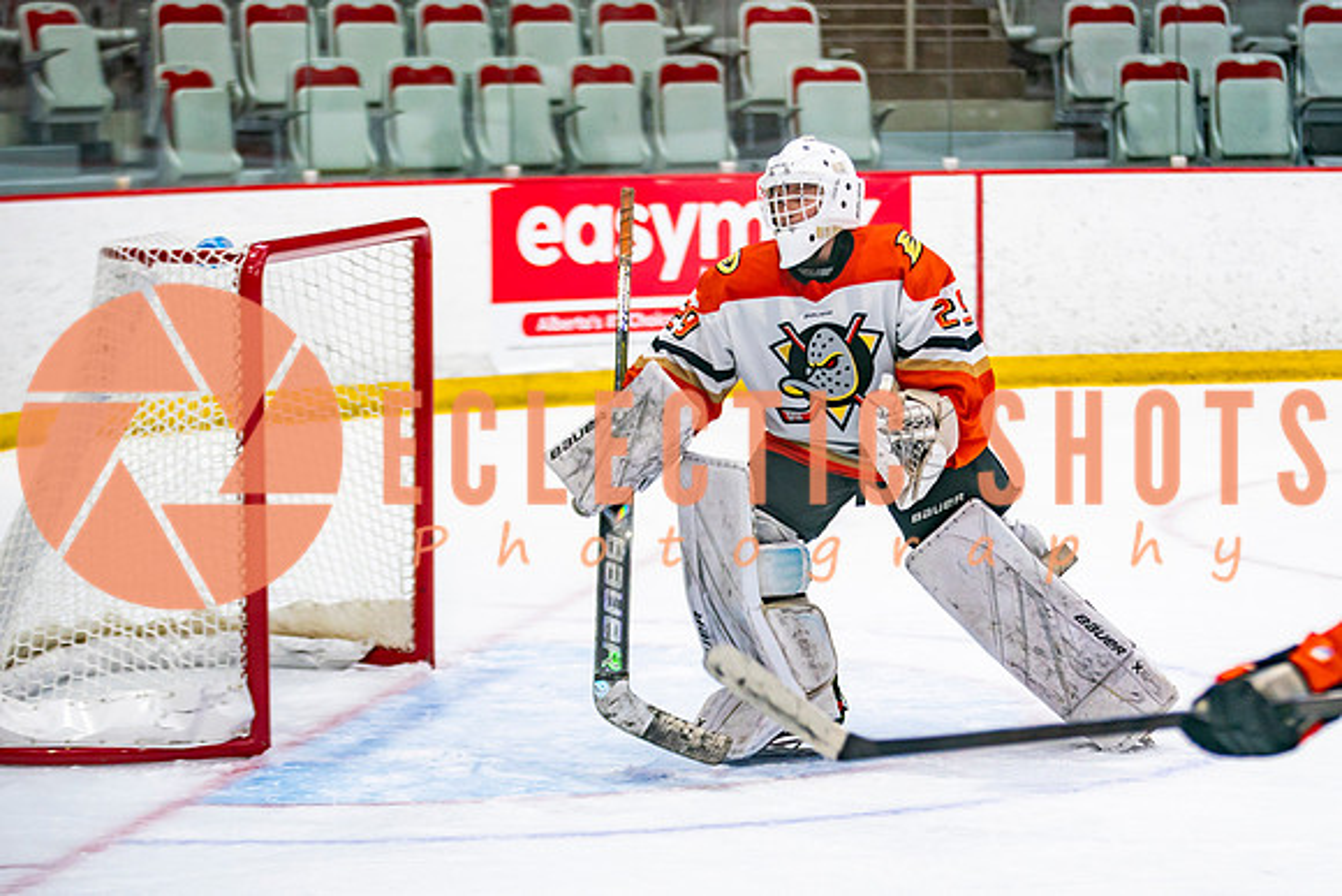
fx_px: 5809
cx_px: 990
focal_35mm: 156
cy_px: 514
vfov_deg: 8.8
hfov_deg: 13.1
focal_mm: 102
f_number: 2.8
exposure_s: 1/640
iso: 640
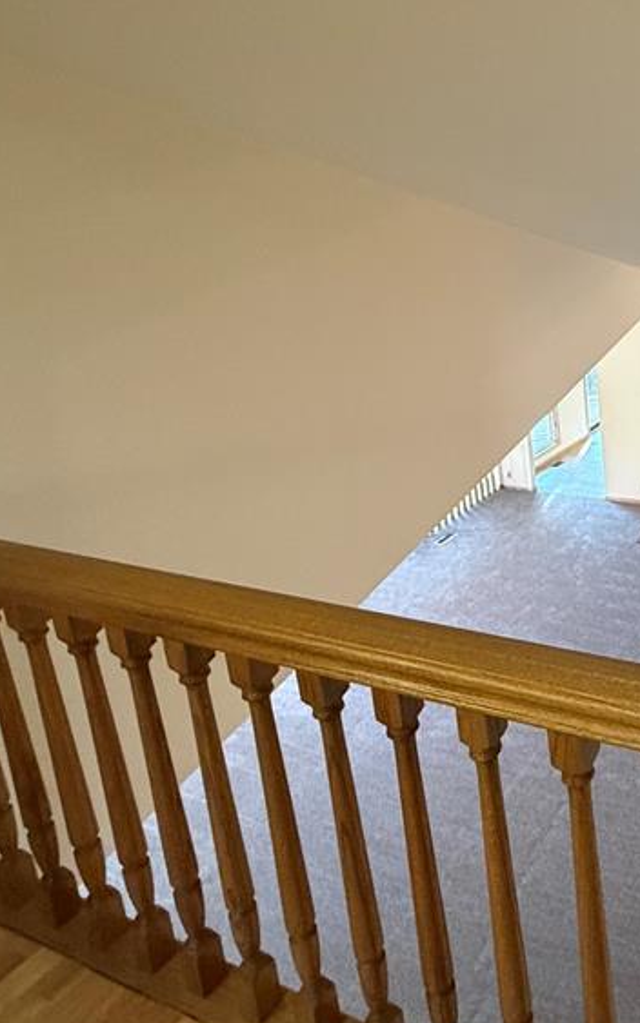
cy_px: 345
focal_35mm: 27
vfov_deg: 66.6
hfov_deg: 38.1
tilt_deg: -11.1
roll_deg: +3.1
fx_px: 753
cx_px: 707
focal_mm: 2.22
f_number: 2.2
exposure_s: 1/60
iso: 500
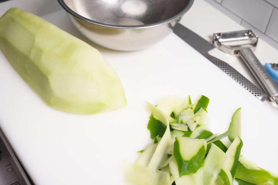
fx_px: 340
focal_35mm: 44
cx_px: 139
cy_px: 92
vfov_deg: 30.5
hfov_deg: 44.5
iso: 1000
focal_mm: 44
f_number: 8
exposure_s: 1/1000
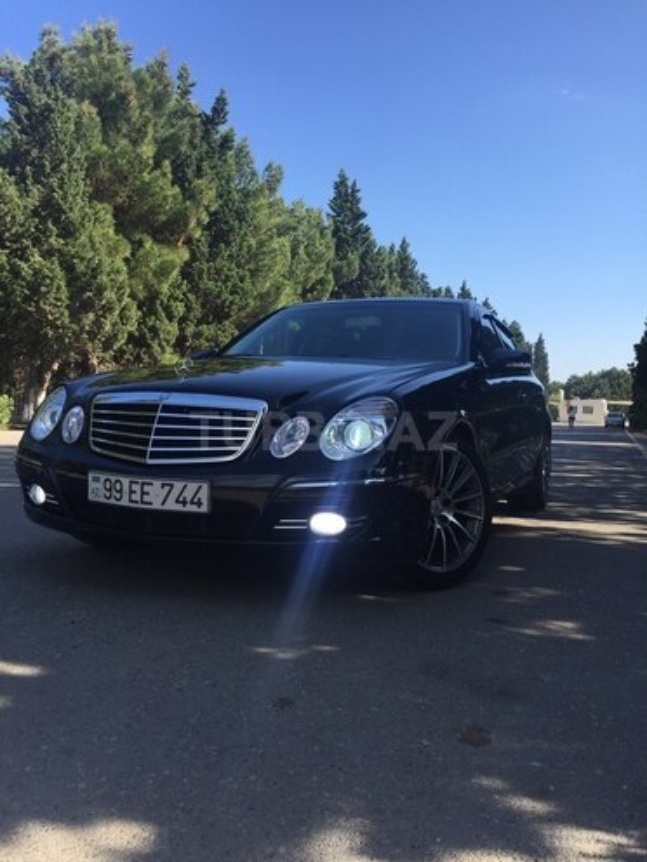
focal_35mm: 29
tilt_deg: +0.1
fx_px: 723
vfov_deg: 61.7
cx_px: 324
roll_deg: -0.6
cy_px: 431
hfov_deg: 48.2
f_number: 2.2
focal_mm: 4.15
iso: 32
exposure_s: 1/942
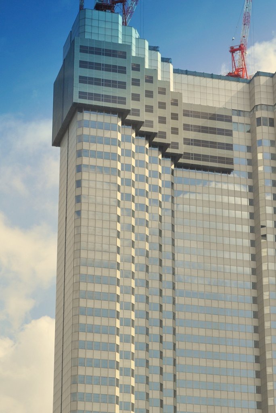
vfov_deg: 28.1
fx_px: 827
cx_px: 138
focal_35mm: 72
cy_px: 206
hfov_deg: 19.0
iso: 200
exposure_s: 1/400
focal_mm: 48
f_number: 10
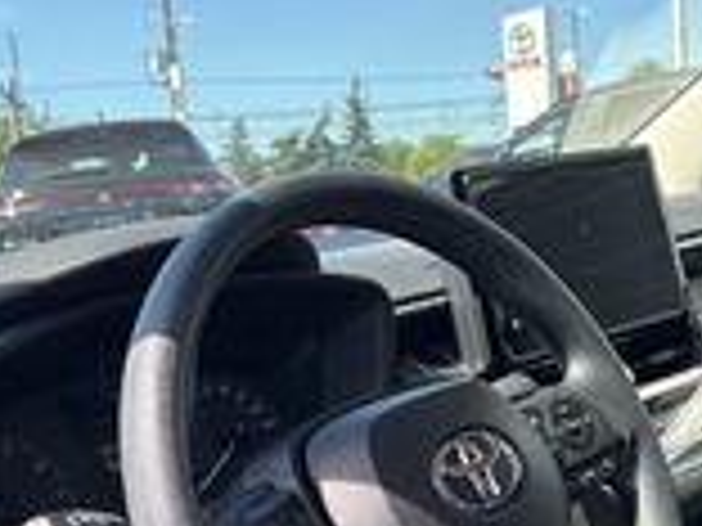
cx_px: 428
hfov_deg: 27.7
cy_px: 411
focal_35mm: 70
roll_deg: +5.2
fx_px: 1420
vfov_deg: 20.8
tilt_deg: -8.8
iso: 50
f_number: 1.6
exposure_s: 1/654
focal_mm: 5.96
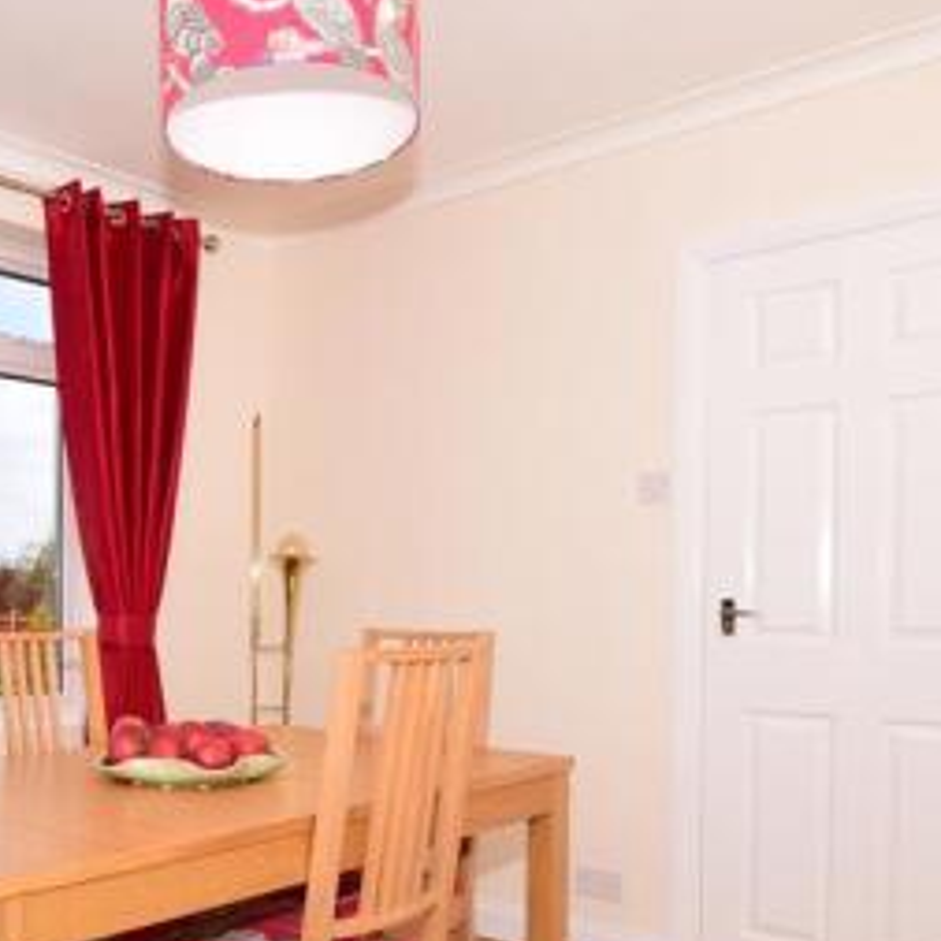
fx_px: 1015
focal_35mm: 33
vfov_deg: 49.0
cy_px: 616
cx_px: 234
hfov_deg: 47.8
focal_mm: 10
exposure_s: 1/200
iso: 400
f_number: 16
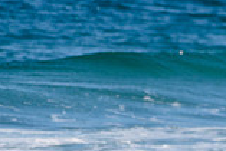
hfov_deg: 0.9
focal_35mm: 2265
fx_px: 14232
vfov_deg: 0.6
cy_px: 217
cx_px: 278
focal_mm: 500
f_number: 5.6
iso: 160
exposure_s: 1/2000
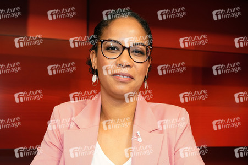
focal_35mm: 38
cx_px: 124
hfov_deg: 50.7
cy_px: 82
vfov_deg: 35.0
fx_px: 262
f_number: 5
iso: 2000
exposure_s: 1/125
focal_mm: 38
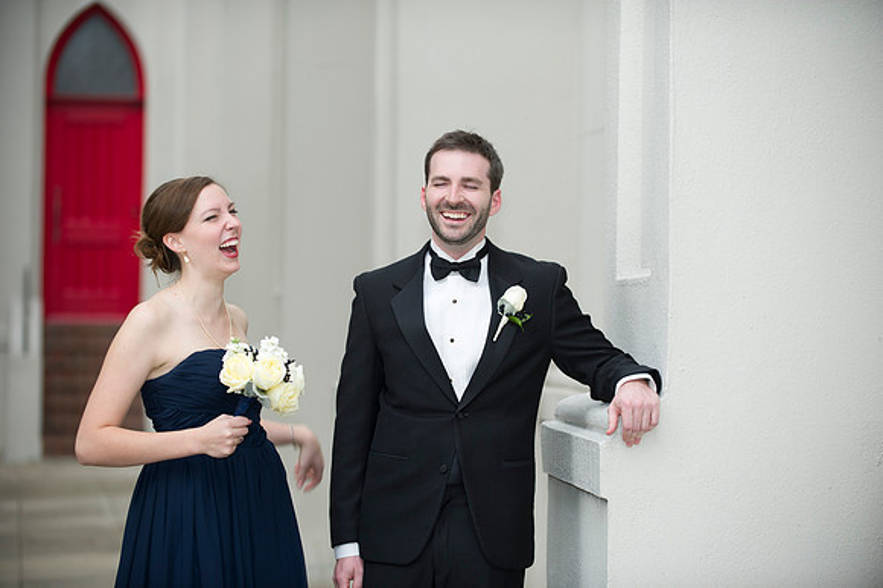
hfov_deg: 17.7
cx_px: 442
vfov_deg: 11.8
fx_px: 2843
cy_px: 294
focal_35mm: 116
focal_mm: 116
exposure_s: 1/125
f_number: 2.8
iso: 400
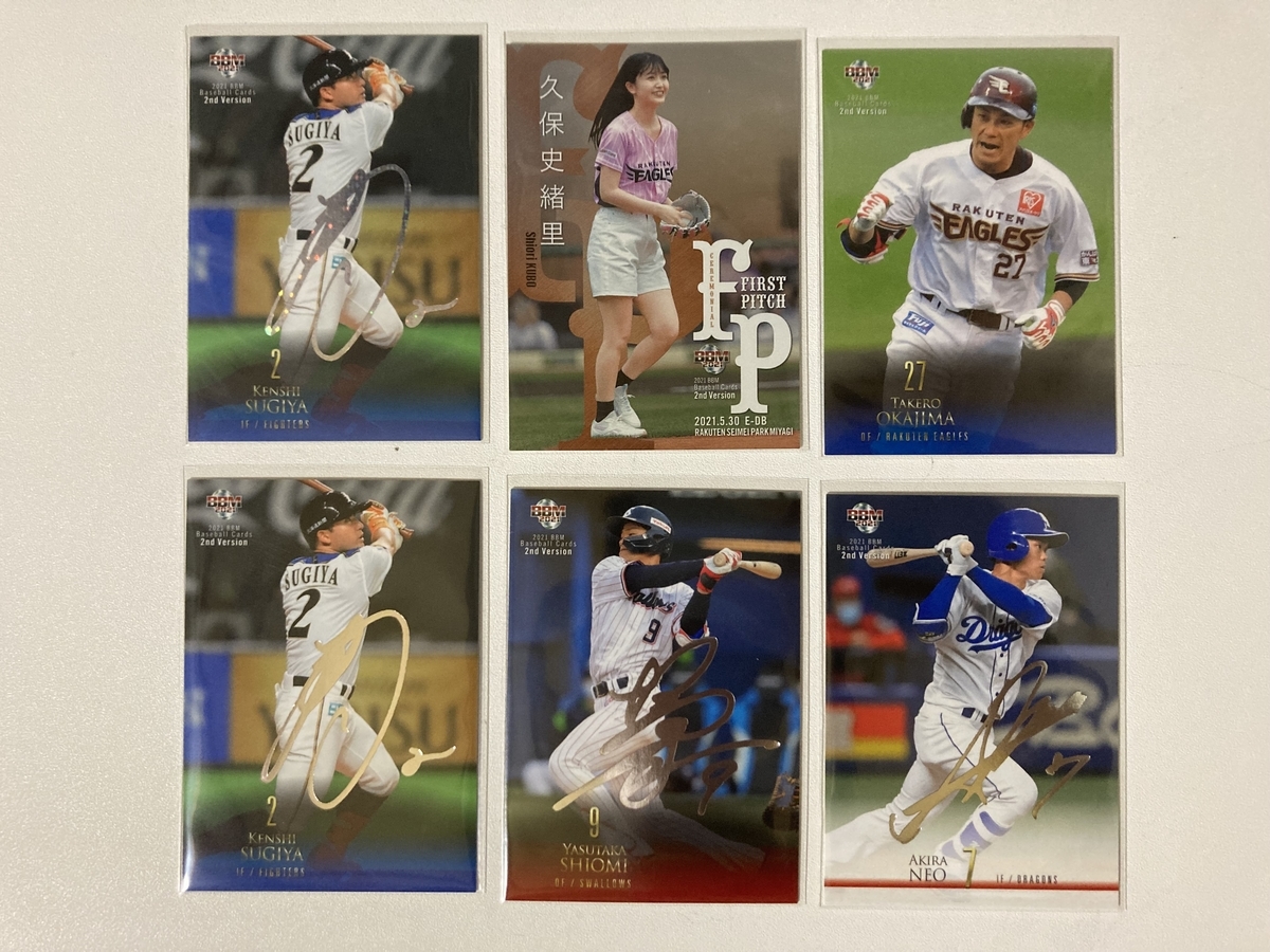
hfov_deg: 63.4
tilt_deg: -88.8
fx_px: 1027
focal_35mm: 28
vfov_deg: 49.7
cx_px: 635
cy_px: 476
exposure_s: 1/60
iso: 320
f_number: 1.8
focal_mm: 3.99
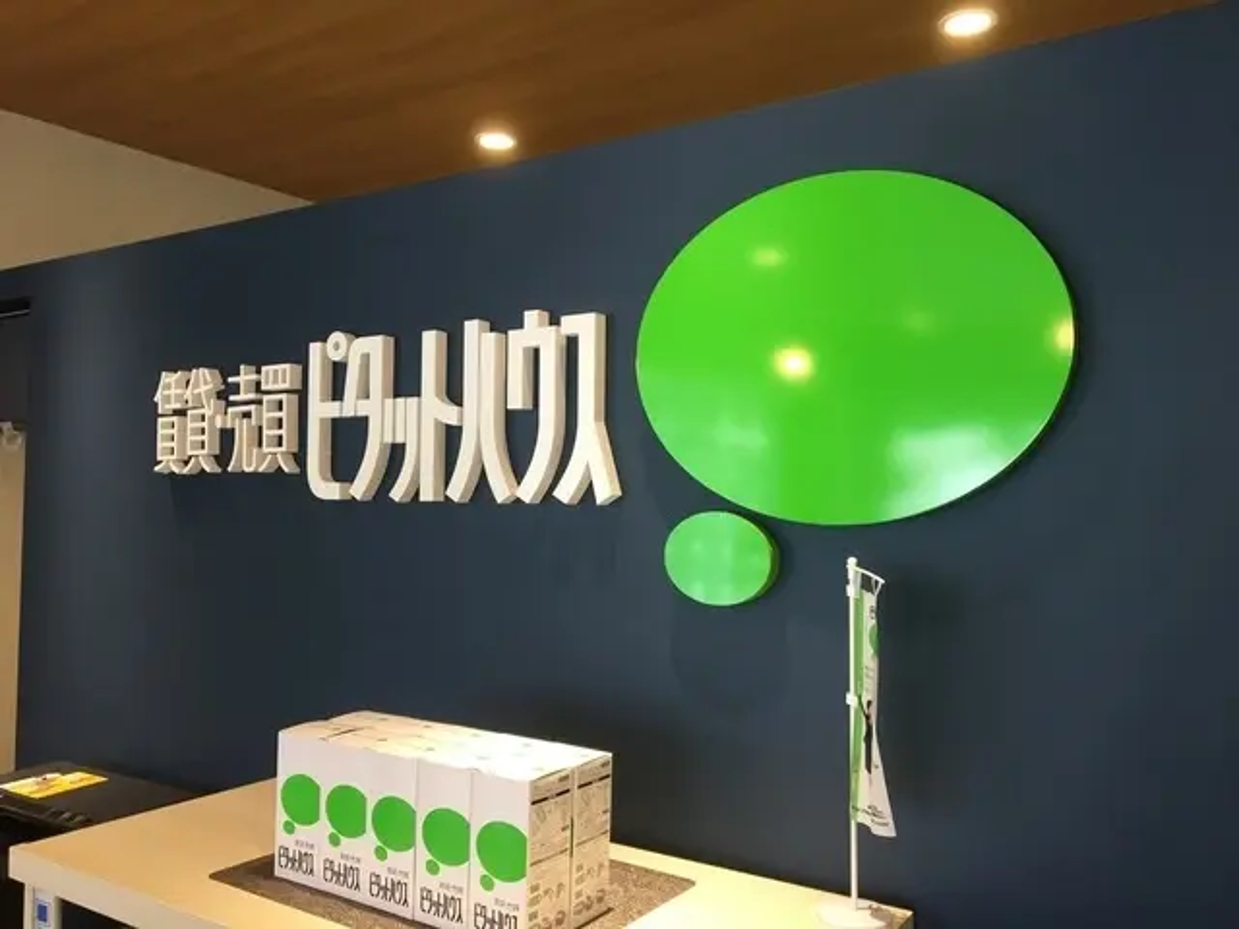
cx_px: 620
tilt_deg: +1.9
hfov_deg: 61.7
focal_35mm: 29
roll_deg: -0.2
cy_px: 464
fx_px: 1038
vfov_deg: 48.2
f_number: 2.2
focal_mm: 4.15
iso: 25
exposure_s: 1/40
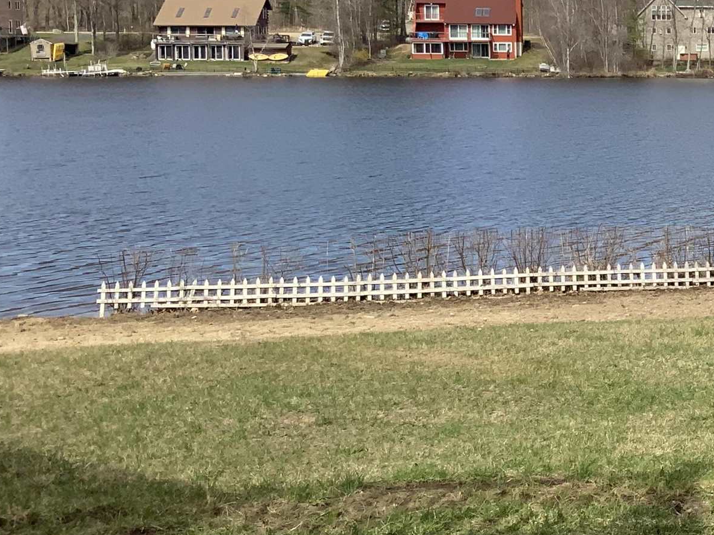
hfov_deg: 23.4
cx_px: 896
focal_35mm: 75
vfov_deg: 19.6
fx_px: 1547
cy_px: 179
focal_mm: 3
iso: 16
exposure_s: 1/1984
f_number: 1.8
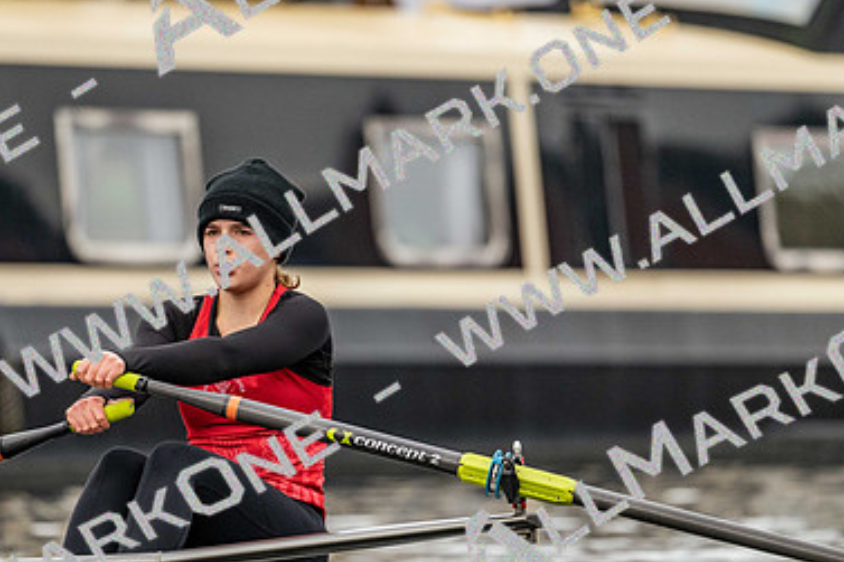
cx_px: 273
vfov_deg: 2.2
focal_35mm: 616
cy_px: 404
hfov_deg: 3.3
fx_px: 14435
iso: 1800
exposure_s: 1/2500
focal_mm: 400
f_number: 4.5
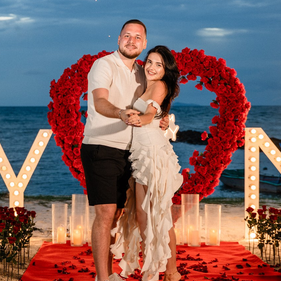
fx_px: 817
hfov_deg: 19.1
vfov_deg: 19.5
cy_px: 97
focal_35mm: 89
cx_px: 21
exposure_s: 1/250
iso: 1600
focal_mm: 38
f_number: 2.8
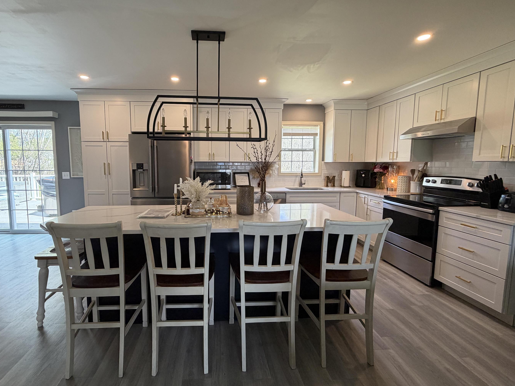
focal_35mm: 16
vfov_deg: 78.1
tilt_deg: -5.3
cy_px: 184
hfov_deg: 94.0
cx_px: 225
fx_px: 238
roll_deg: -0.1
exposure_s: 1/120
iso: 160
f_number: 2.2
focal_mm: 2.22
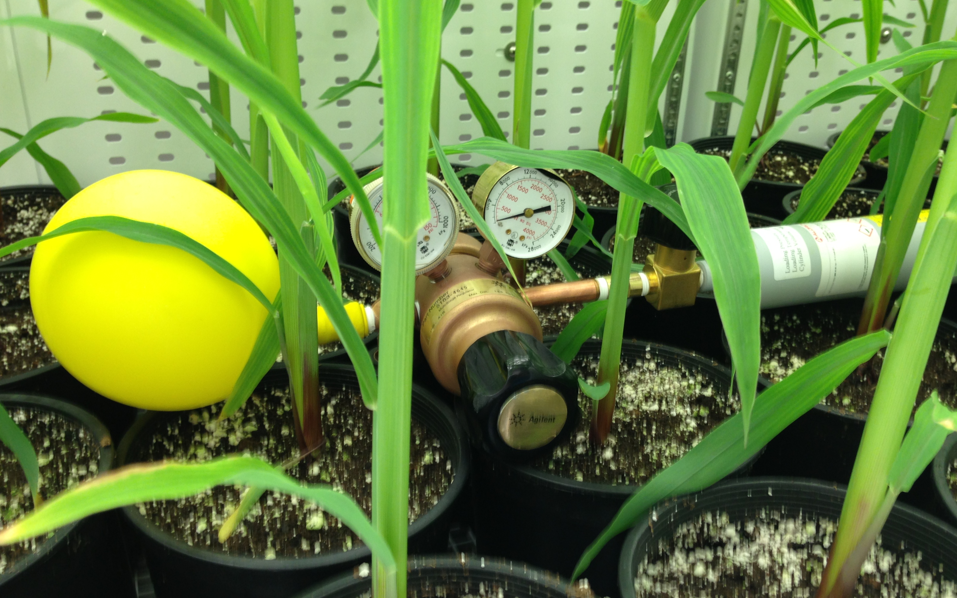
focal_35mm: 36
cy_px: 350
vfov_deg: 35.2
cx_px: 491
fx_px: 939
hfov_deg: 54.0
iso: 50
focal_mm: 4.13
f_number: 2.4
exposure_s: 1/24
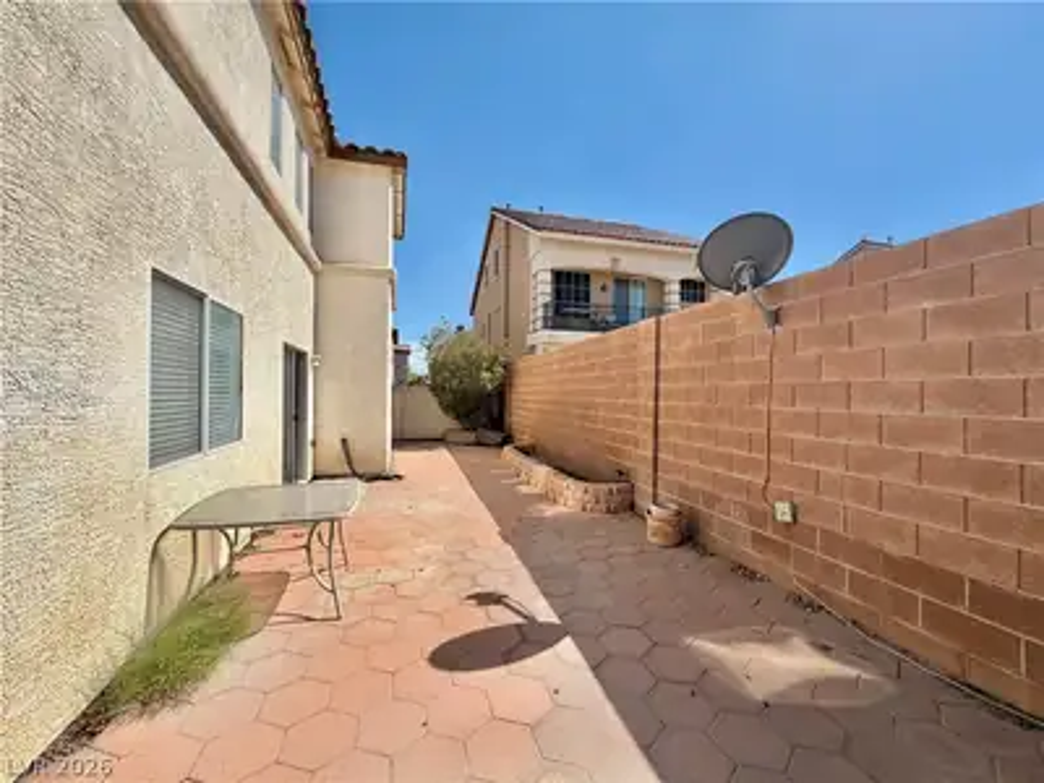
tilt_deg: +0.4
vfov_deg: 85.7
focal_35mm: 14
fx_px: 422
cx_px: 522
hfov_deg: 102.1
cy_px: 392
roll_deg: -1.2
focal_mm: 2.22
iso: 25
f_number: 2.2
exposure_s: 1/1464
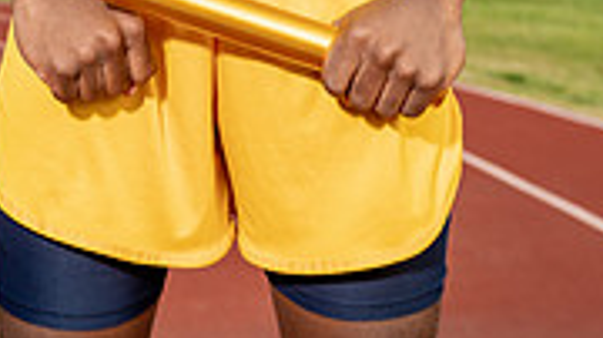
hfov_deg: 19.4
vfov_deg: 10.0
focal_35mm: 110
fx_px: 1758
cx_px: 164
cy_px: -388
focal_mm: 42
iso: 100
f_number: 5
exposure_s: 1/250
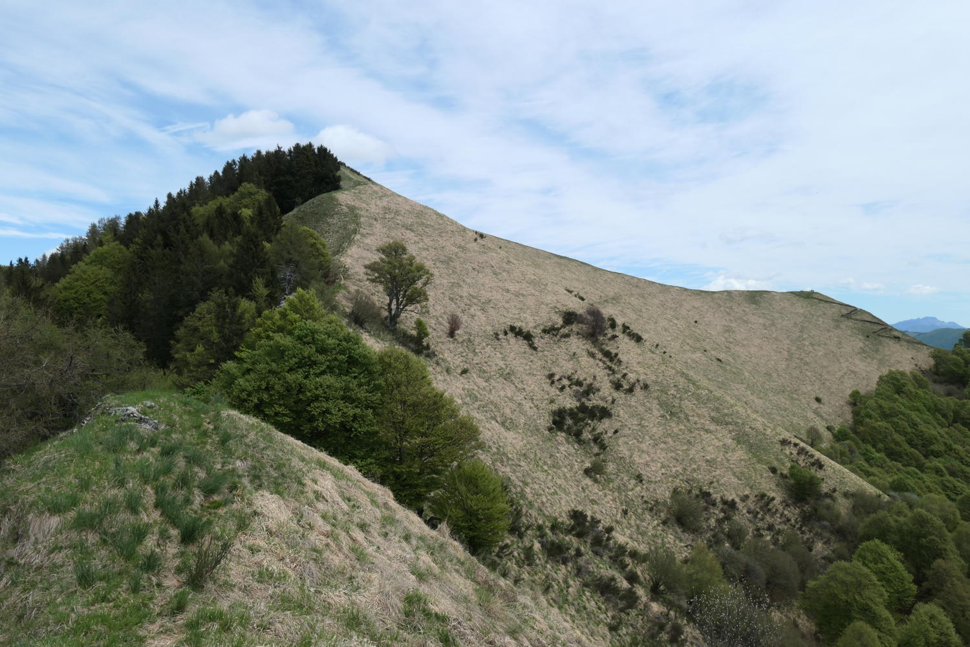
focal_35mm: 29
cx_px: 485
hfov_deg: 63.7
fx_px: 781
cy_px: 324
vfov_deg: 45.0
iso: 200
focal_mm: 10.6
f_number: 5.6
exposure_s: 1/1000
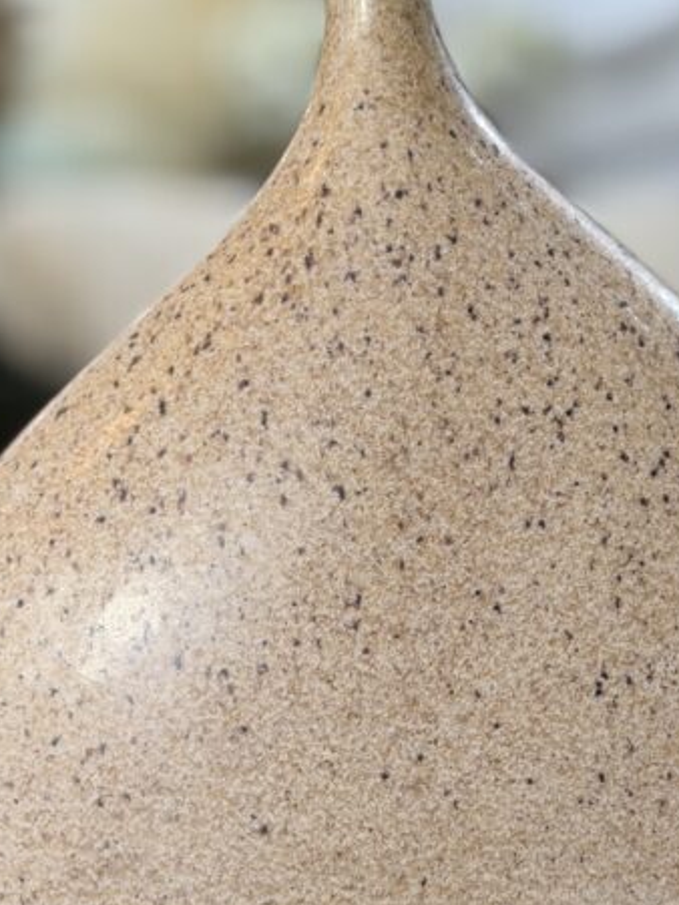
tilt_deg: -6.3
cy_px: 702
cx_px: 418
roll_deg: +1.6
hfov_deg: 13.6
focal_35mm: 109
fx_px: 2852
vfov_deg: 17.9
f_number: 1.78
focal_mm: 6.76
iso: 64
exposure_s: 1/60
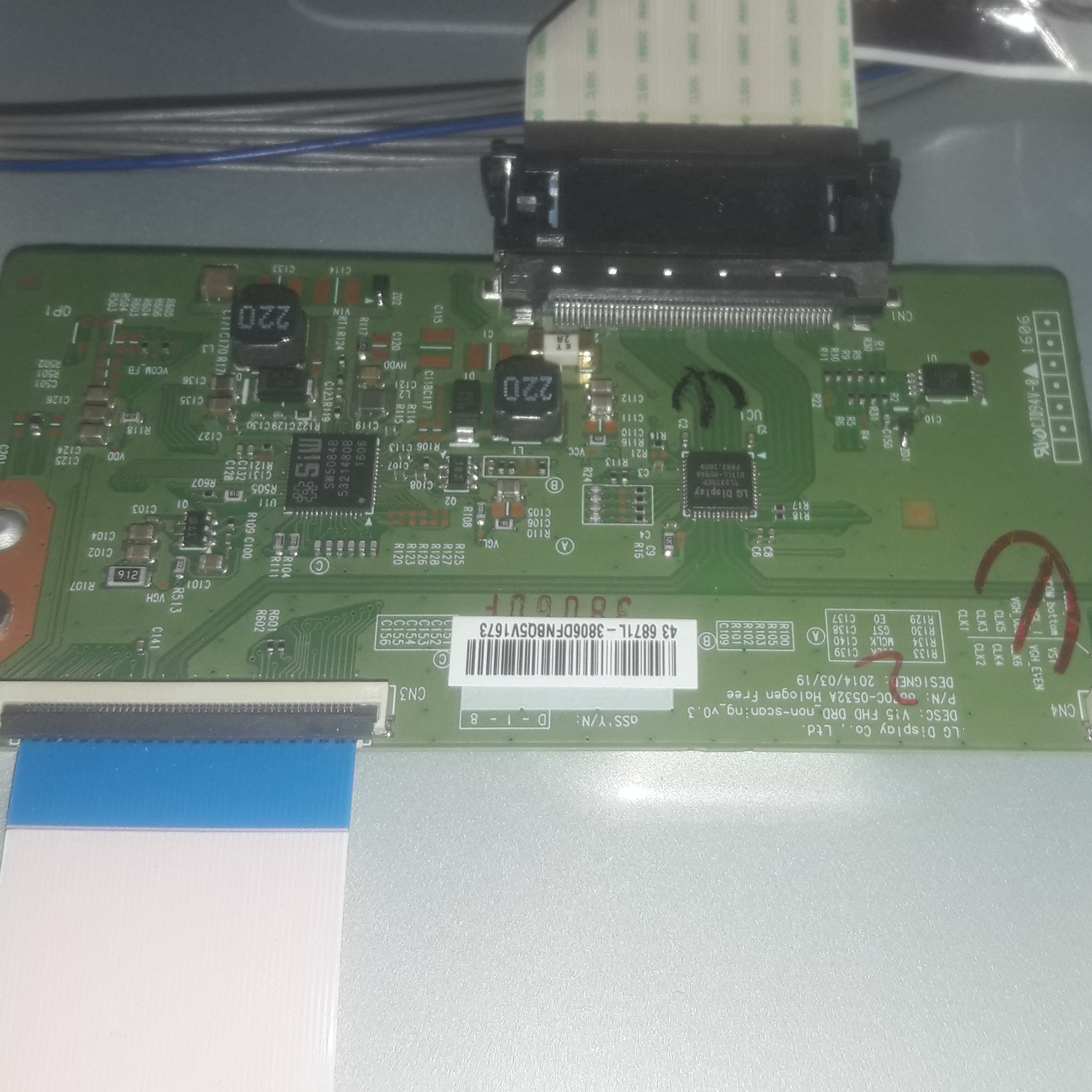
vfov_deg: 38.2
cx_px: 654
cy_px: 443
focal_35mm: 44
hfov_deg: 38.2
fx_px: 1570
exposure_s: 1/240
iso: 40
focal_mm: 3.7
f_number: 1.9
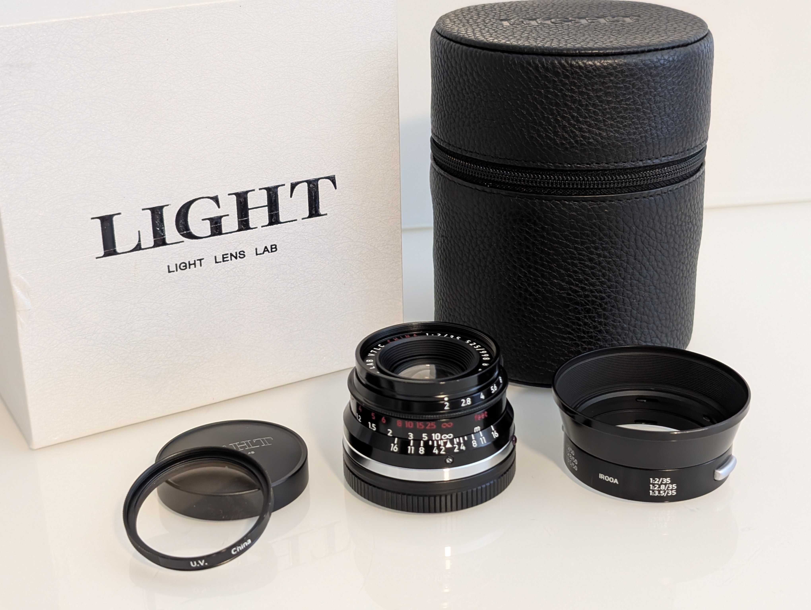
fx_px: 1150
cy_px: 305
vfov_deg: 29.7
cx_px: 406
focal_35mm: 49
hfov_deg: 38.9
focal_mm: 6.9
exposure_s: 1/30
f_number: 1.68
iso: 406
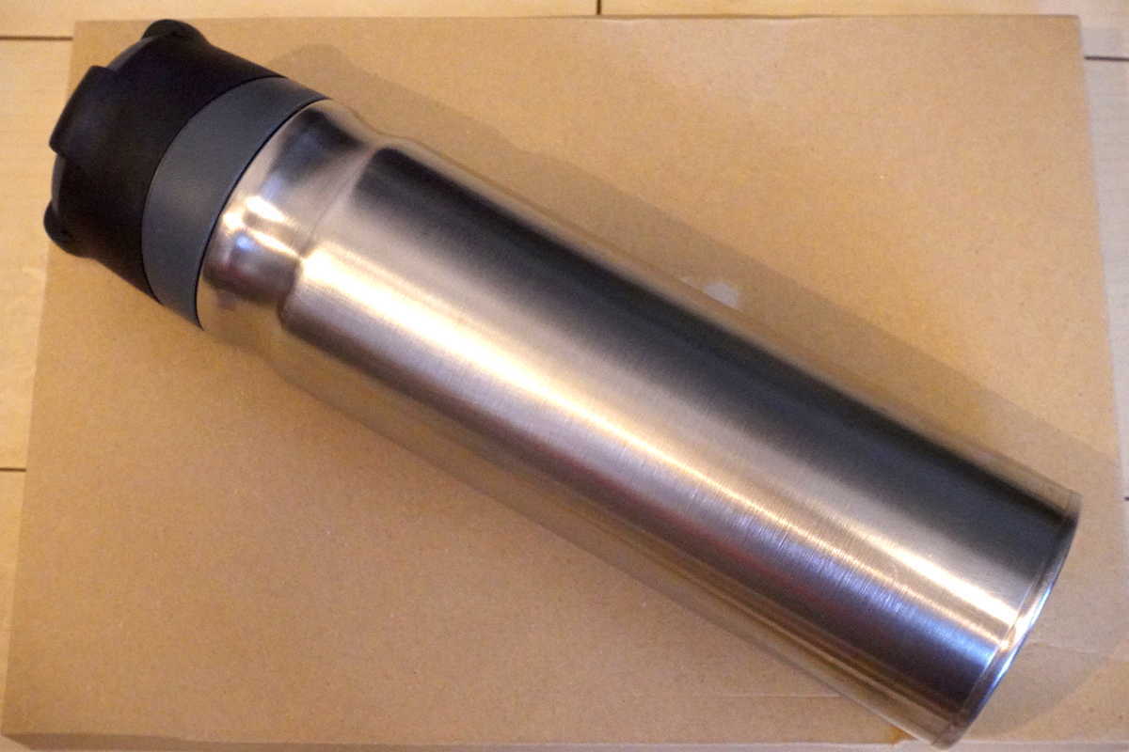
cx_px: 564
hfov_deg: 32.4
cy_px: 376
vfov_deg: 21.9
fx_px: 1944
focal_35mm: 62
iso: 5000
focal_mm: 22.77
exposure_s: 1/20
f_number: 8
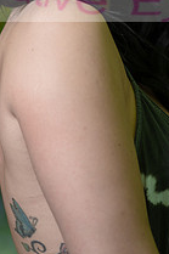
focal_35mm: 275
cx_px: 73
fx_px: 1940
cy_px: -4
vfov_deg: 7.5
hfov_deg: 5.0
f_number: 1.4
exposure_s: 1/1600
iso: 100
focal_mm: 85
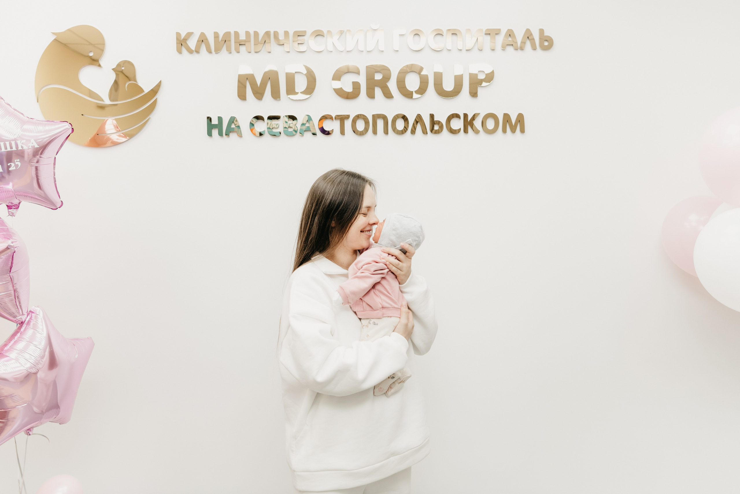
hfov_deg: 57.3
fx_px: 677
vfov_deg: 40.0
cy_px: 247
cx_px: 370
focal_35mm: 33
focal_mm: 32
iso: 250
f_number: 4
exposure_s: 1/160
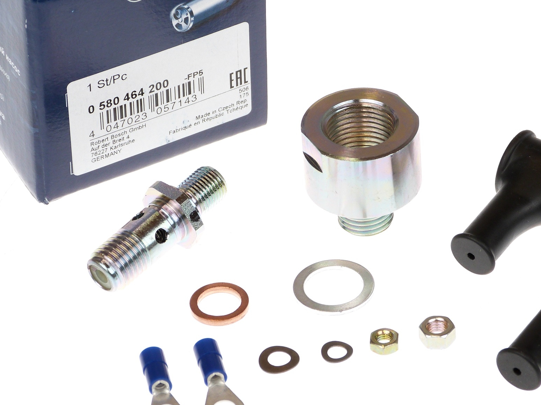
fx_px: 3641
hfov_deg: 8.5
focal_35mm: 233
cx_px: 344
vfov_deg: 6.4
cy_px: 217
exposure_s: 1/80
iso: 100
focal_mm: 32.5
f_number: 3.8
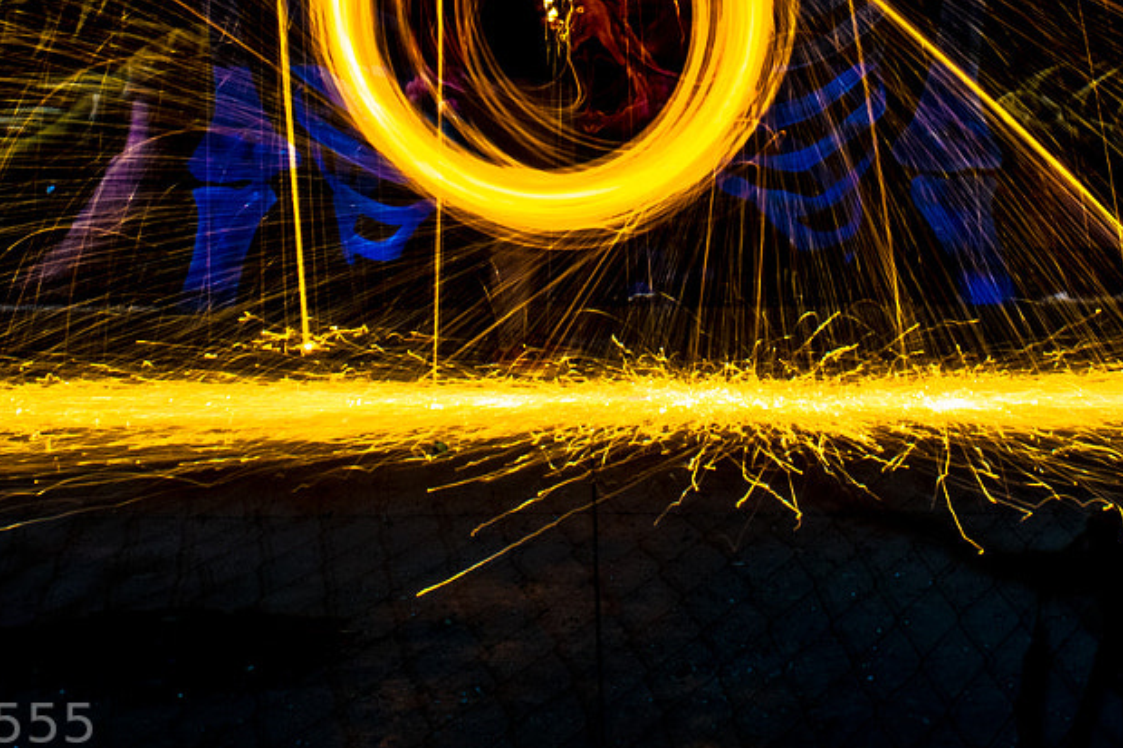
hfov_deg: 25.0
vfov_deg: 16.2
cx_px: 596
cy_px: -100
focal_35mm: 81
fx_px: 2535
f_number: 25
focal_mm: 21
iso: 100
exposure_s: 96
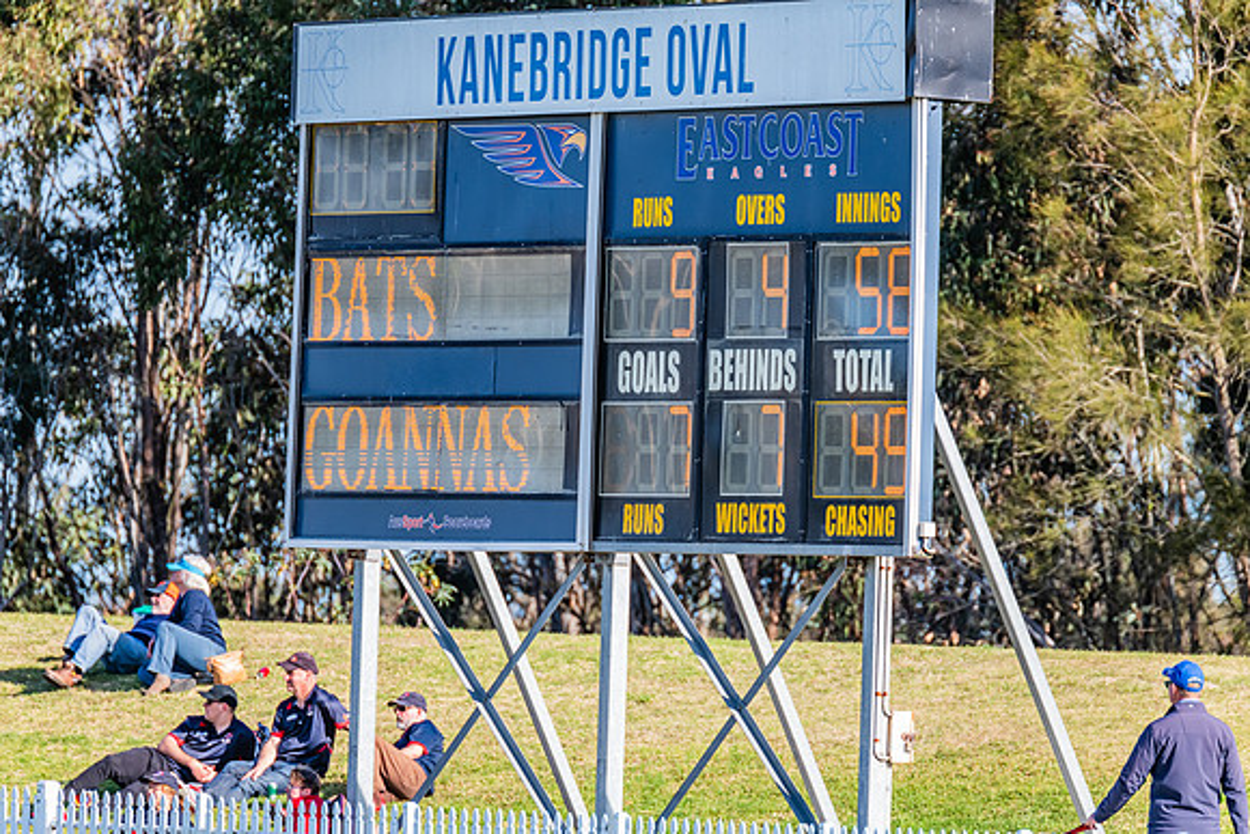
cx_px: 625
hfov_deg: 4.9
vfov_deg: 3.3
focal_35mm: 420
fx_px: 14586
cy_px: 417
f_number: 5
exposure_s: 1/1600
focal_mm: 420
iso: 800
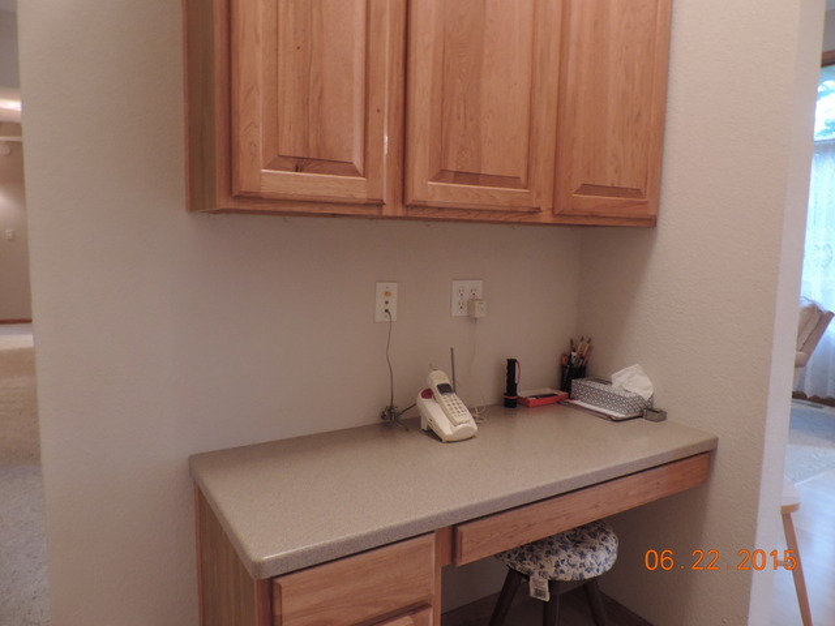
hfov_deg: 71.6
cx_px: 418
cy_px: 313
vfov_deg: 56.8
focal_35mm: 24
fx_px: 579
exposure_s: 1/15
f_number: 3
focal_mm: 4.3
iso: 400
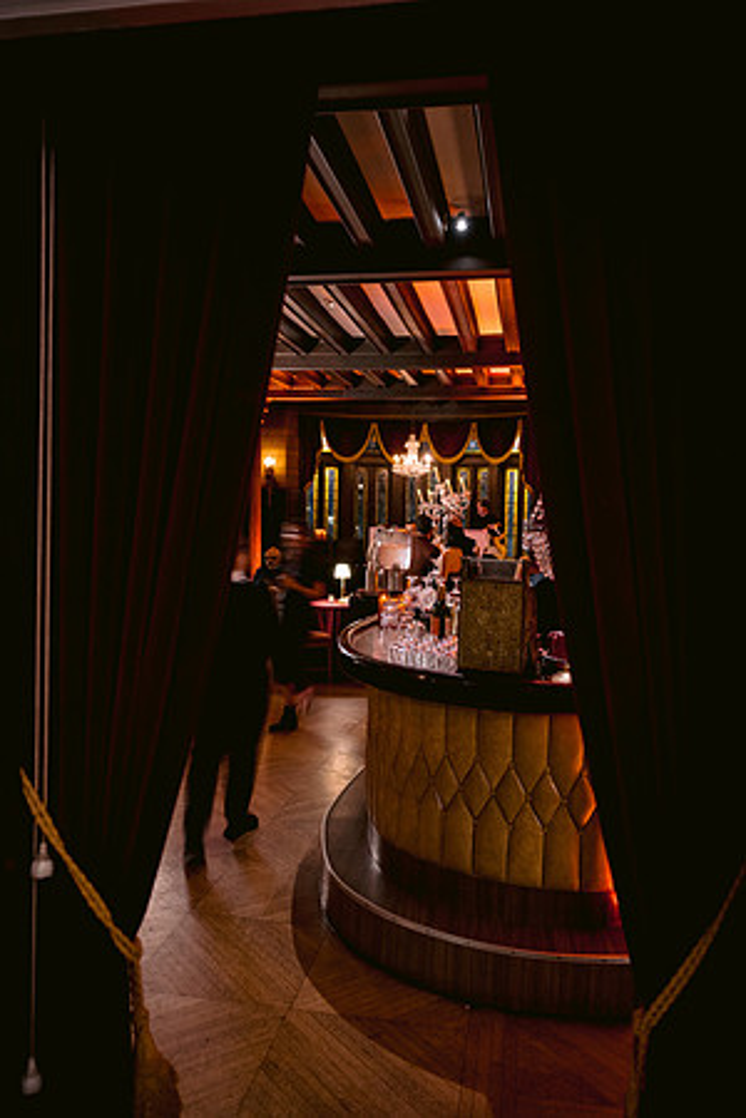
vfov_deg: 65.5
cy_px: 559
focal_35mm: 28
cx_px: 373
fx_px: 870
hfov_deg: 46.4
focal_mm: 28
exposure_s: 1/6
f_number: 4
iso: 800
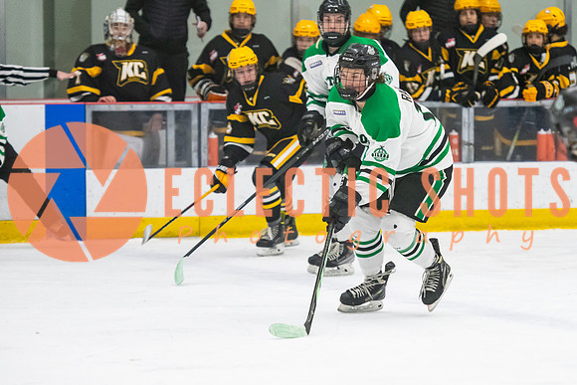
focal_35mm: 234
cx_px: 386
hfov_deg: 8.8
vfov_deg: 5.9
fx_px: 3758
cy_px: 176
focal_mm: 135
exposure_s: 1/800
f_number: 2.8
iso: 4000
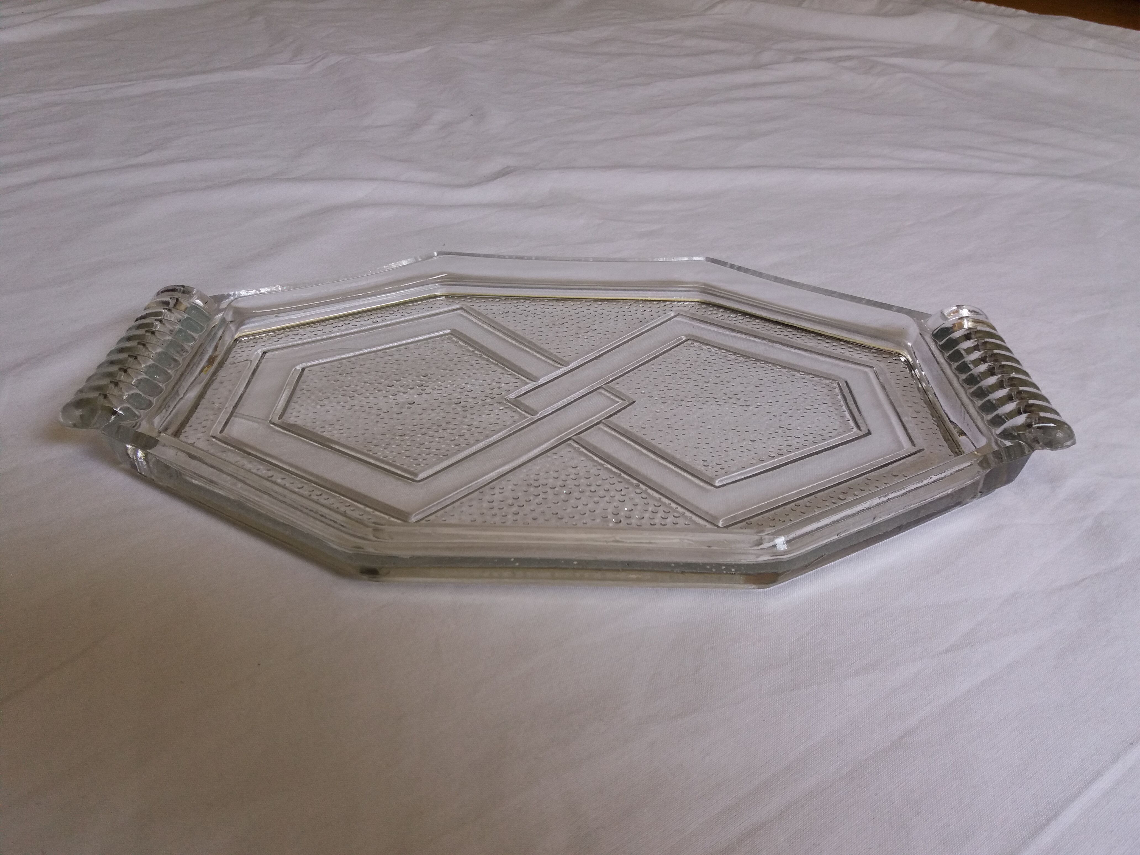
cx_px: 570
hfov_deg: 63.4
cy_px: 428
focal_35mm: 28
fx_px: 922
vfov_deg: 49.7
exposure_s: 1/100
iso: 64
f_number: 1.9
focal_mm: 3.7
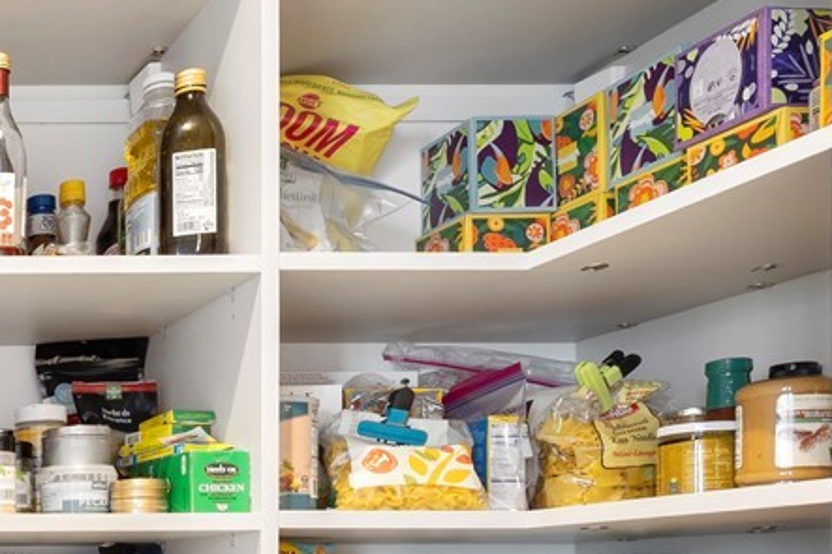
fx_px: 1063
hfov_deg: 31.3
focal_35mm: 46
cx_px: -290
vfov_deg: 26.9
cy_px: 602
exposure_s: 1
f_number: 9
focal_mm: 12
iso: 200
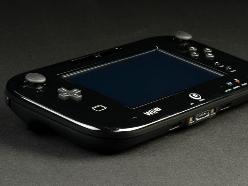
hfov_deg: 17.1
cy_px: 94
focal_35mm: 115
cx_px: 137
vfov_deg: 12.9
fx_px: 824
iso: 100
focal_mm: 105
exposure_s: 4
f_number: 25
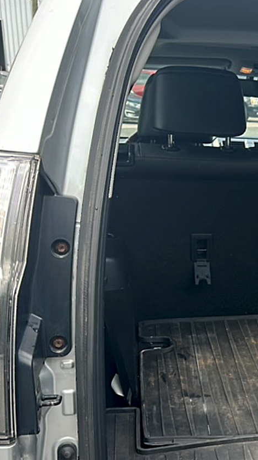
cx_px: 409
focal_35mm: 52
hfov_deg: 19.5
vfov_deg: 39.6
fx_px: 633
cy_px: 293
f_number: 1.78
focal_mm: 6.86
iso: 100
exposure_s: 1/496
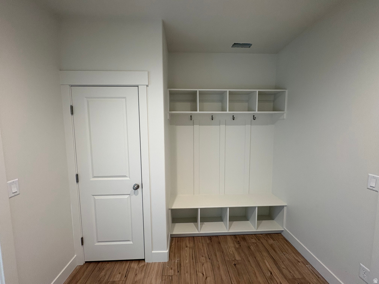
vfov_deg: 85.7
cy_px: 142
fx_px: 153
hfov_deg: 102.1
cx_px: 190
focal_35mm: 14
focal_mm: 2.22
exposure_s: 1/120
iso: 200
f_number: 2.2
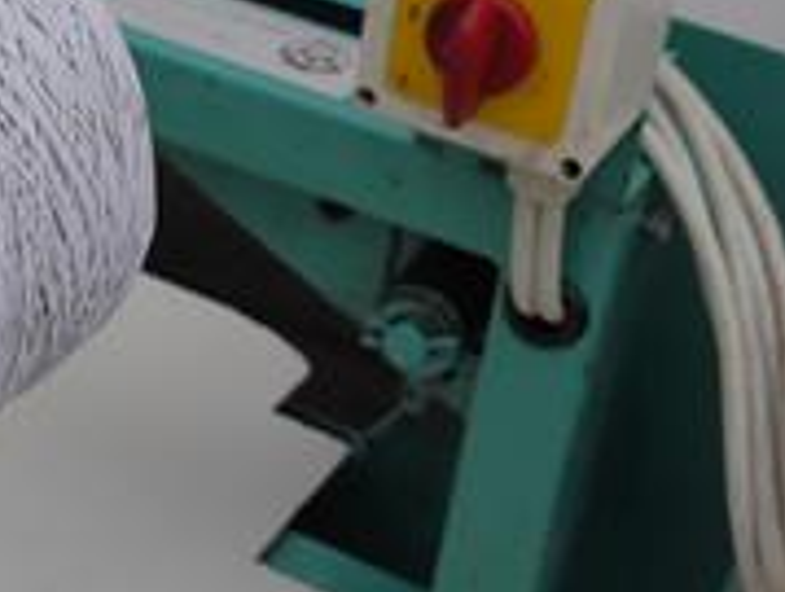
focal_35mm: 107
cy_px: 250
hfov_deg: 17.7
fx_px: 2431
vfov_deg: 13.9
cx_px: -86
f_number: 3.5
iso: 160
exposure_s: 1/60
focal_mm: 15
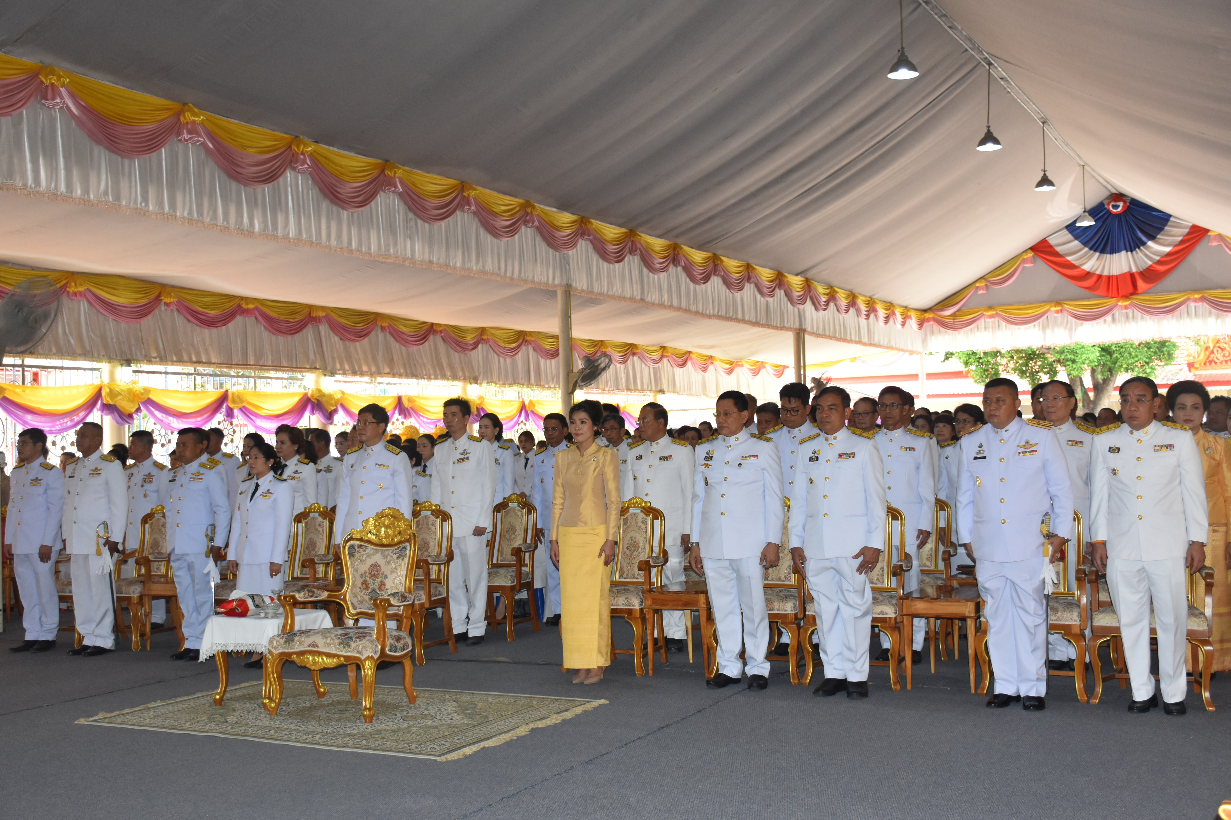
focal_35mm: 39
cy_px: 410
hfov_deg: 49.6
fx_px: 1333
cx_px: 616
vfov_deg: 34.2
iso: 800
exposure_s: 1/100
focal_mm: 26
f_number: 5
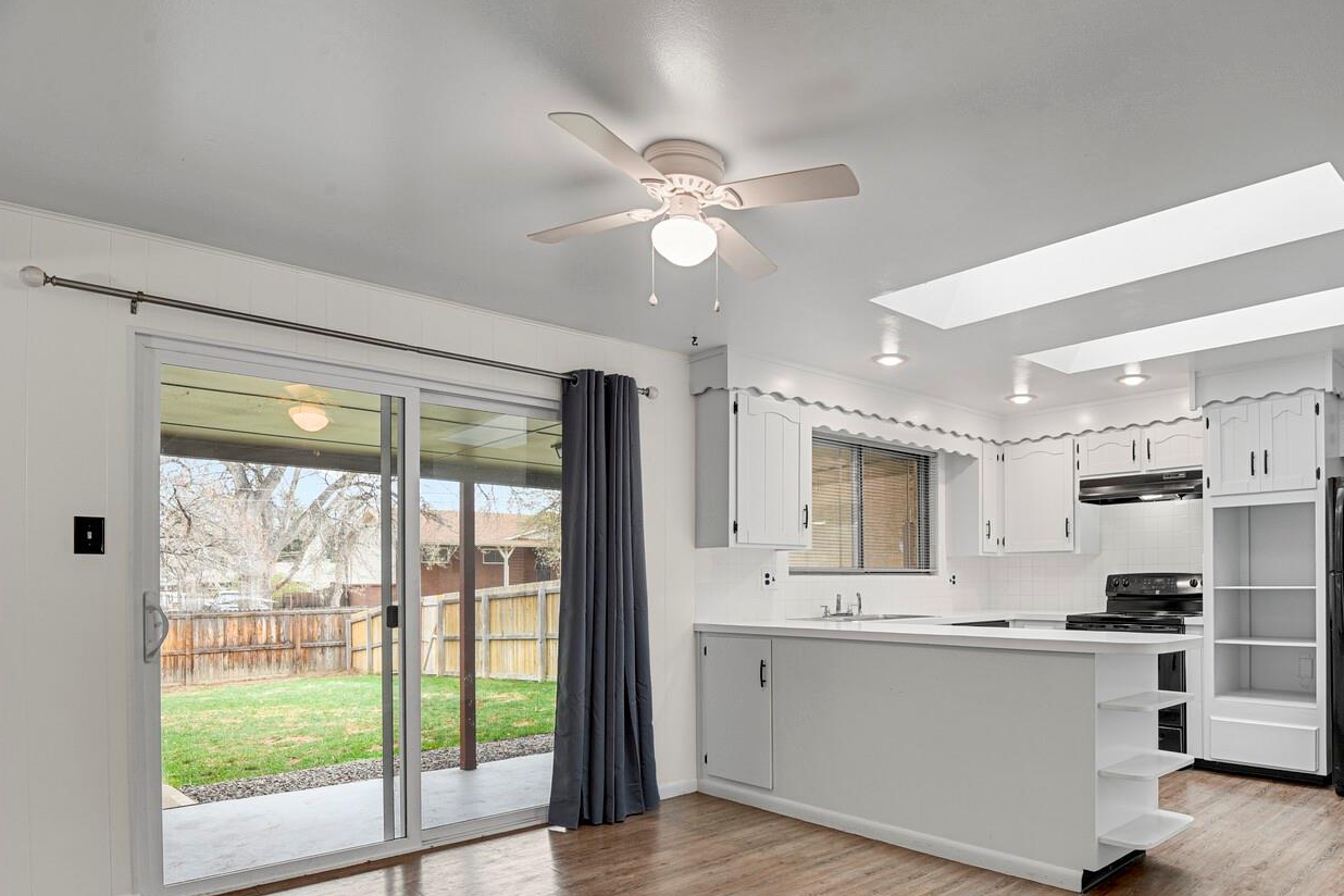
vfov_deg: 56.3
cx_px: 864
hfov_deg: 76.8
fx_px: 821
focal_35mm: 22
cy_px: 575
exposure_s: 1.6
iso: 250
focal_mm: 17
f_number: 8
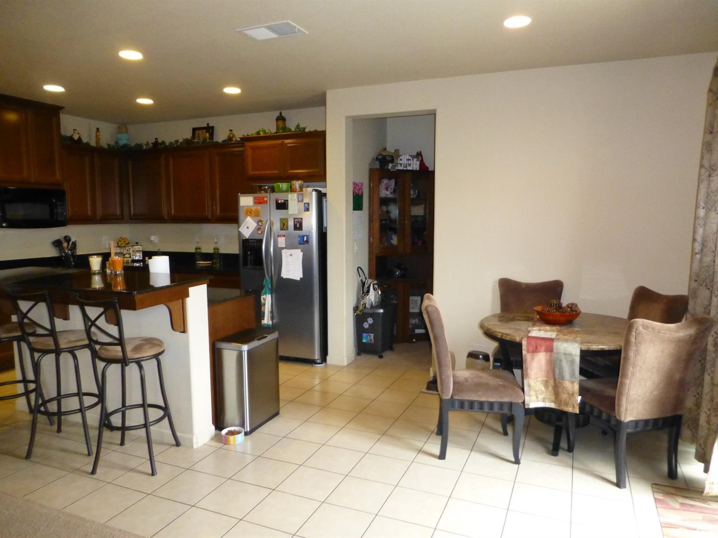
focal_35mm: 24
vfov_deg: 56.8
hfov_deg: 71.6
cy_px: 269
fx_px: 498
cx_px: 359
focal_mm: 4.3
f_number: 3.3
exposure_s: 1/60
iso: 800
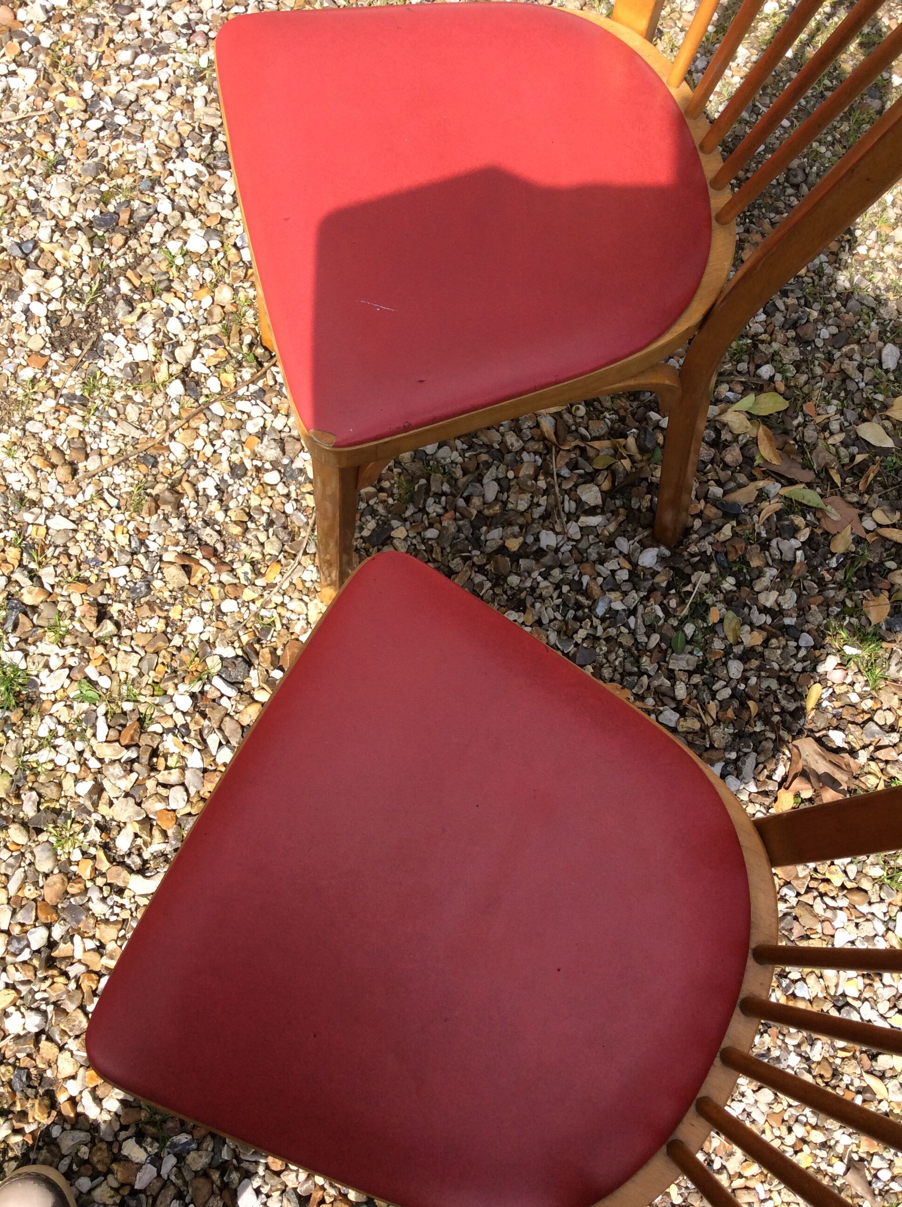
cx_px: 451
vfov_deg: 56.9
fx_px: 1115
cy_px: 604
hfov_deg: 44.1
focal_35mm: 32
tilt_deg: -71.3
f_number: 2.4
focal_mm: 3.3
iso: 32
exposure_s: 1/969
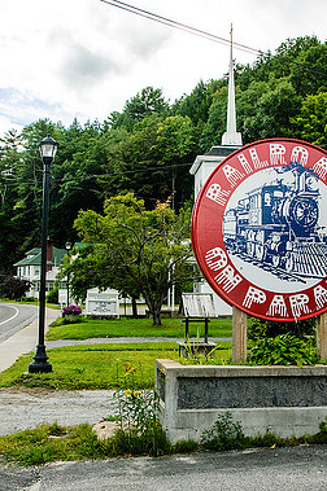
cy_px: 247
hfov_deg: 29.1
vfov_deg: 42.8
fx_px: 628
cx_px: 193
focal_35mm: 46
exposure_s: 1/350
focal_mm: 20
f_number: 8
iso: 400
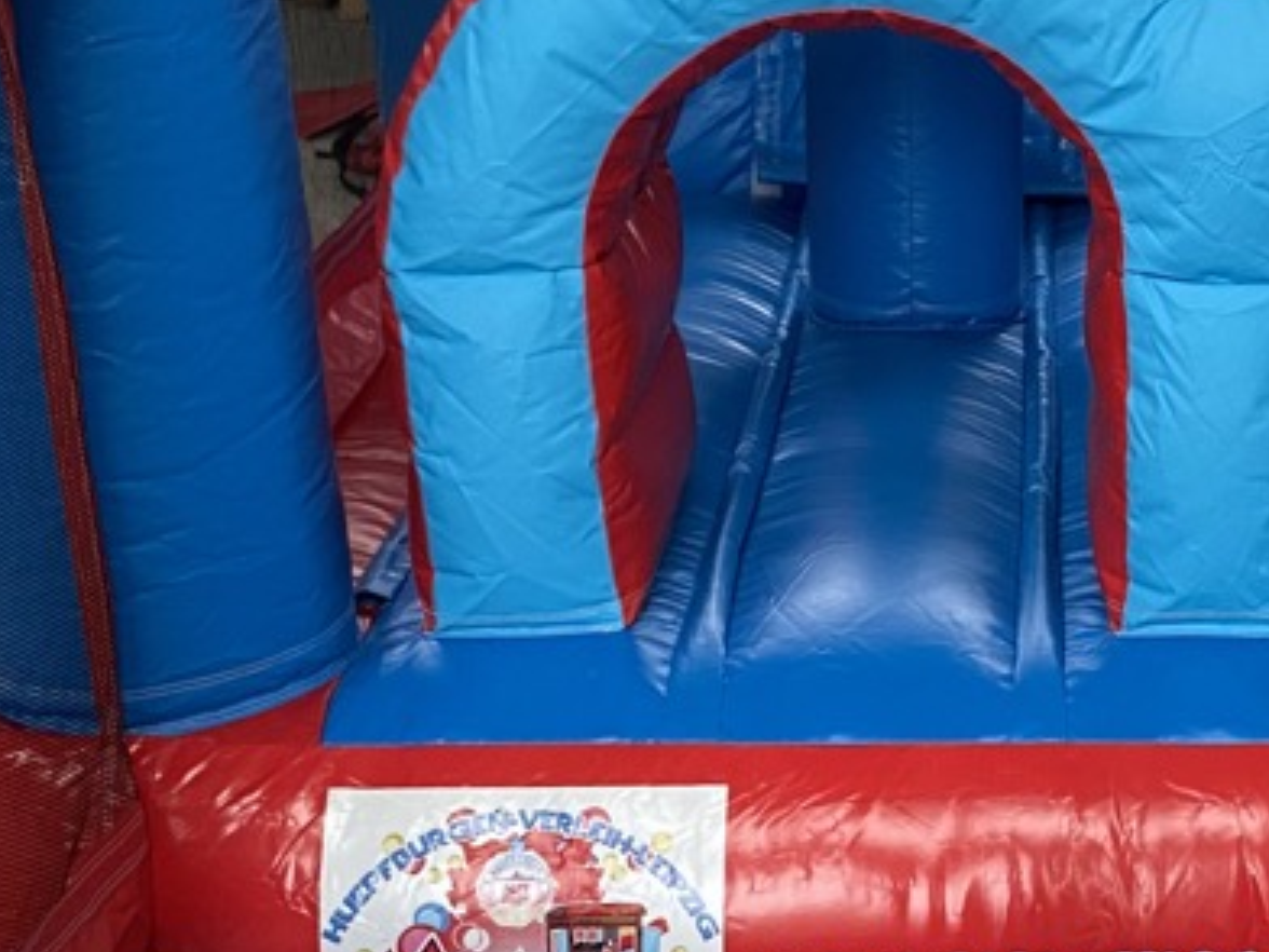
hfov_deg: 22.4
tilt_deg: -17.5
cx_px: 1178
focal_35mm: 85
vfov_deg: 17.4
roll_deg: -0.9
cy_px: 450
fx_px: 3116
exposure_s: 1/82
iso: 125
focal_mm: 4.25
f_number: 1.8
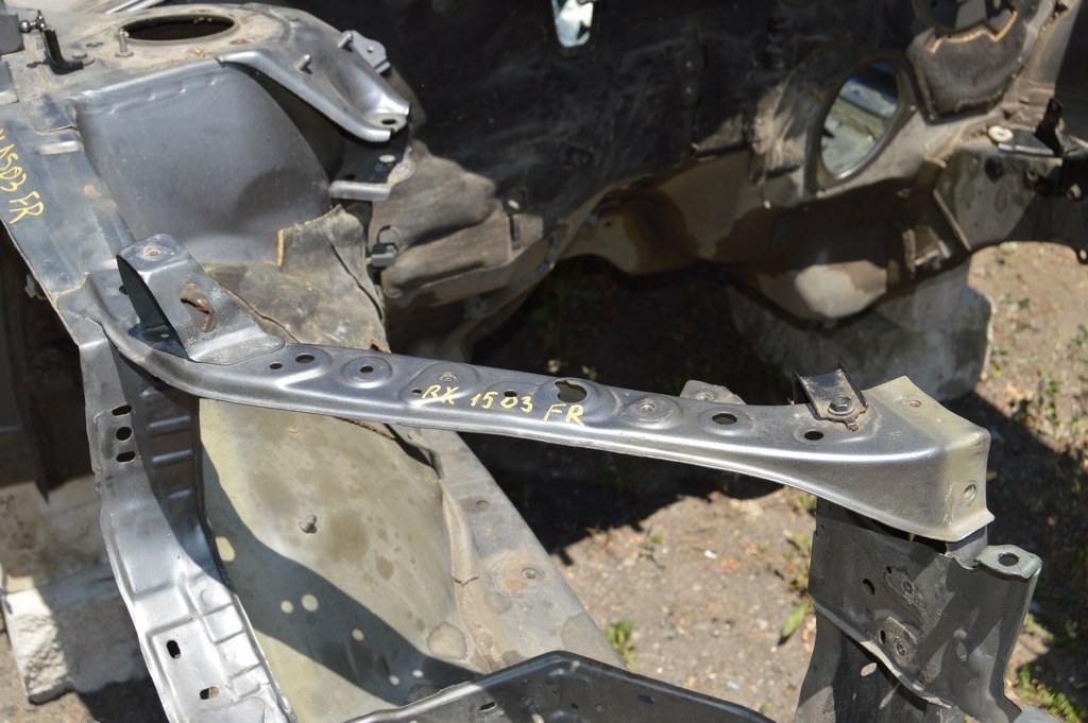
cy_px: 362
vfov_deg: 28.0
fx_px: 1449
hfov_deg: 41.1
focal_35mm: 48
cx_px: 544
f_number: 9
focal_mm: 32
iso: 100
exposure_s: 1/200
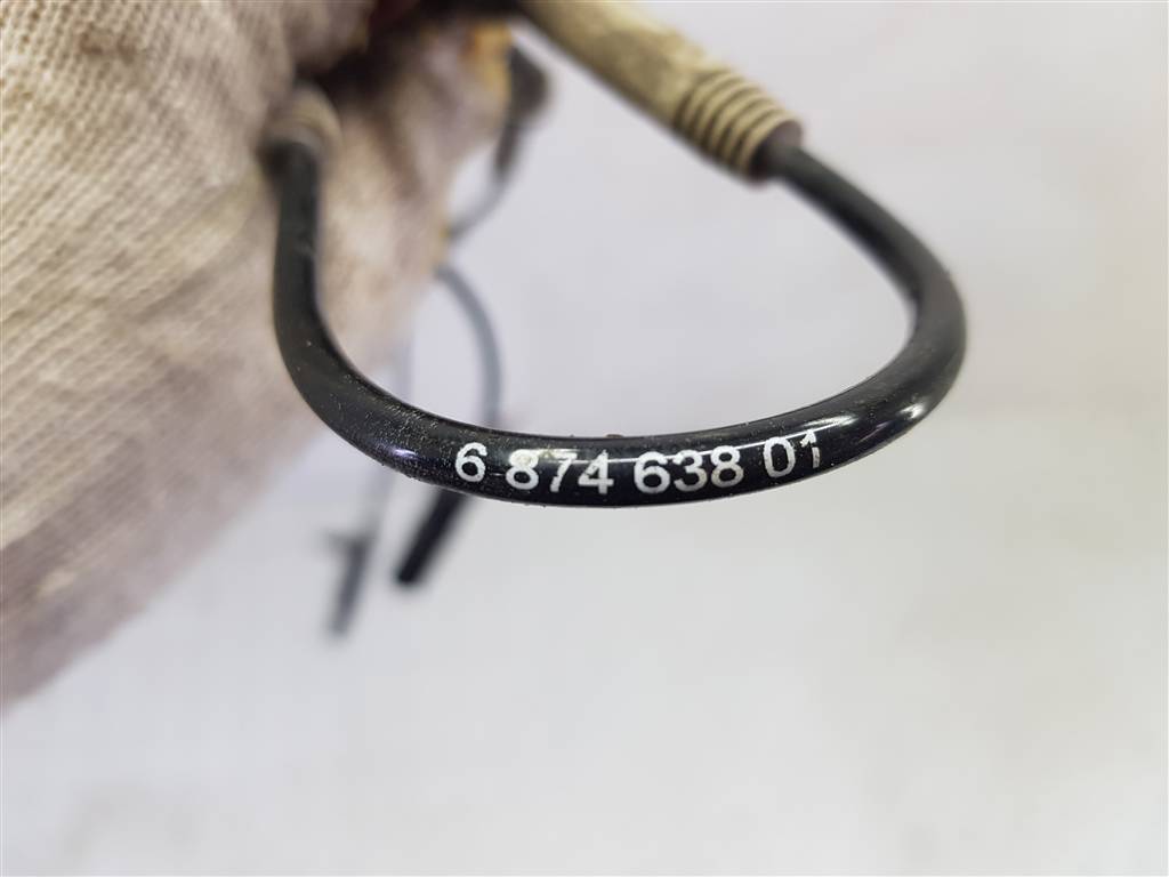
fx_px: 878
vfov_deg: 53.1
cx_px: 584
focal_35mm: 26
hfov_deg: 67.3
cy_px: 438
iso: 80
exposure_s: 1/100
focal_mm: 4.2
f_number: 1.7
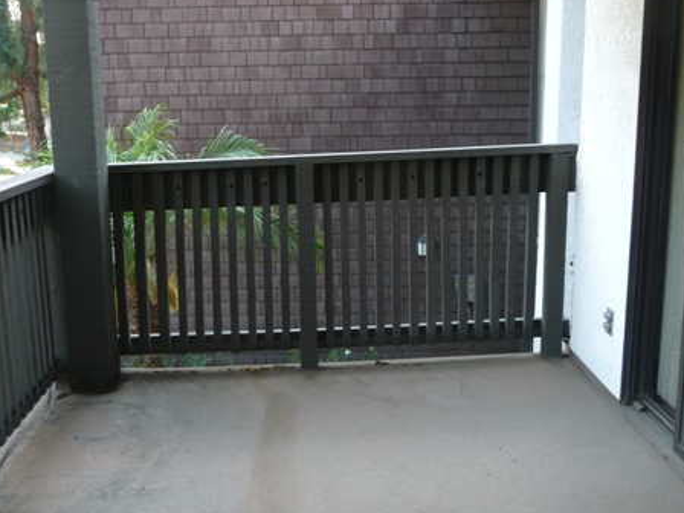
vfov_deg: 35.9
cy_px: 224
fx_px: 790
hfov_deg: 46.7
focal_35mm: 40
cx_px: 304
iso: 100
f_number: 3.3
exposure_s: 1/40
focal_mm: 4.7
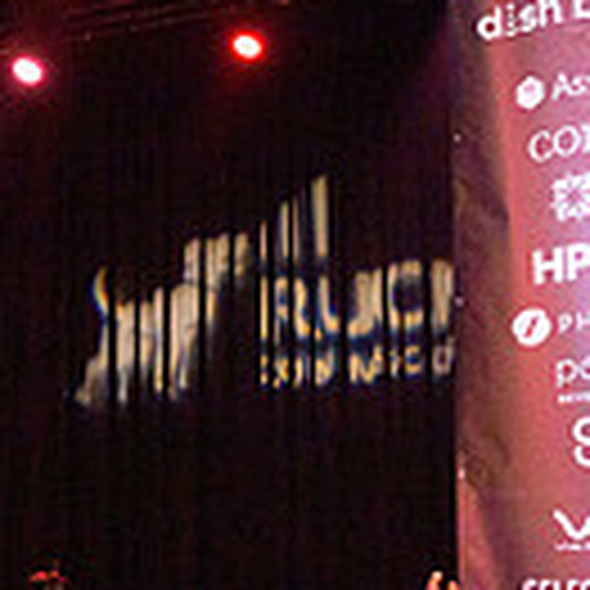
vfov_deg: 18.9
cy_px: 227
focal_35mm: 92
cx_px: 140
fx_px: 1774
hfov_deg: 18.7
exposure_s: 1/125
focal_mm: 24
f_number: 2.8
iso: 4000
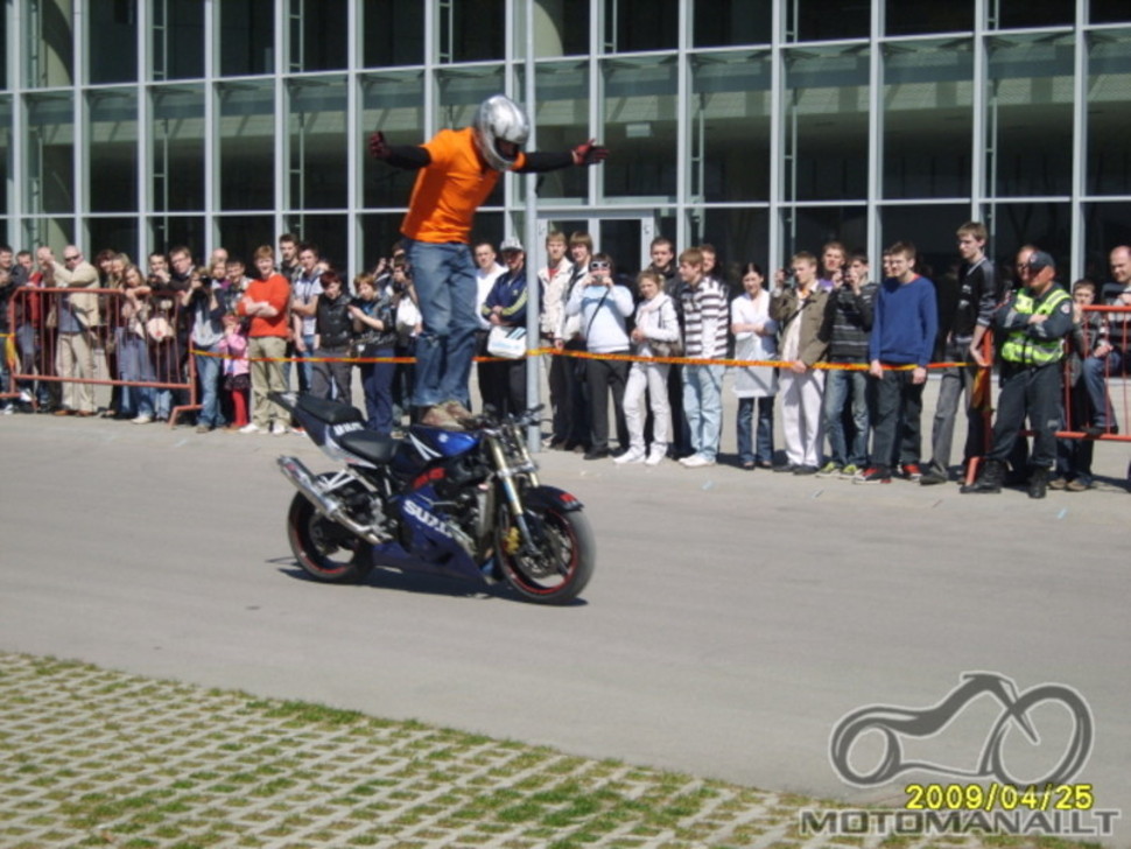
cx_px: 566
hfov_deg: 27.0
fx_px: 2353
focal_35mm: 72
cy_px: 424
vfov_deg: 20.4
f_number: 10.6
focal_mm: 15
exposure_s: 1/180
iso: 50
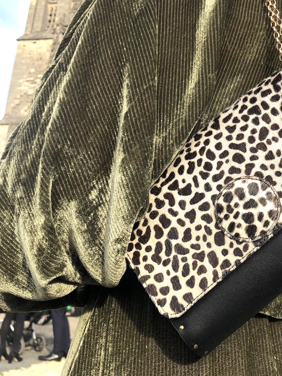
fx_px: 478
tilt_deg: +16.3
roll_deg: -2.9
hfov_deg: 32.3
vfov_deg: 42.5
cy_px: 136
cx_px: 208
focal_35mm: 44
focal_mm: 4
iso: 20
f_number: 1.8
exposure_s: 1/412
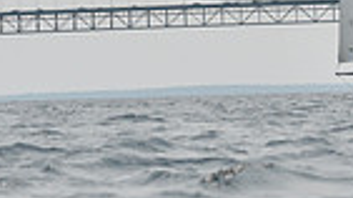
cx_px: 93
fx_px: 3301
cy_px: -94
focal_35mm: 353
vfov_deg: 3.4
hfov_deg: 6.1
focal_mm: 82
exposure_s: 1/5000
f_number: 5
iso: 250
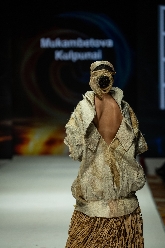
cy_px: 124
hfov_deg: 7.7
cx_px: 82
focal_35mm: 178
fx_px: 1226
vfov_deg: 11.5
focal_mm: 178.4
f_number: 3.5
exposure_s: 1/250
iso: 200
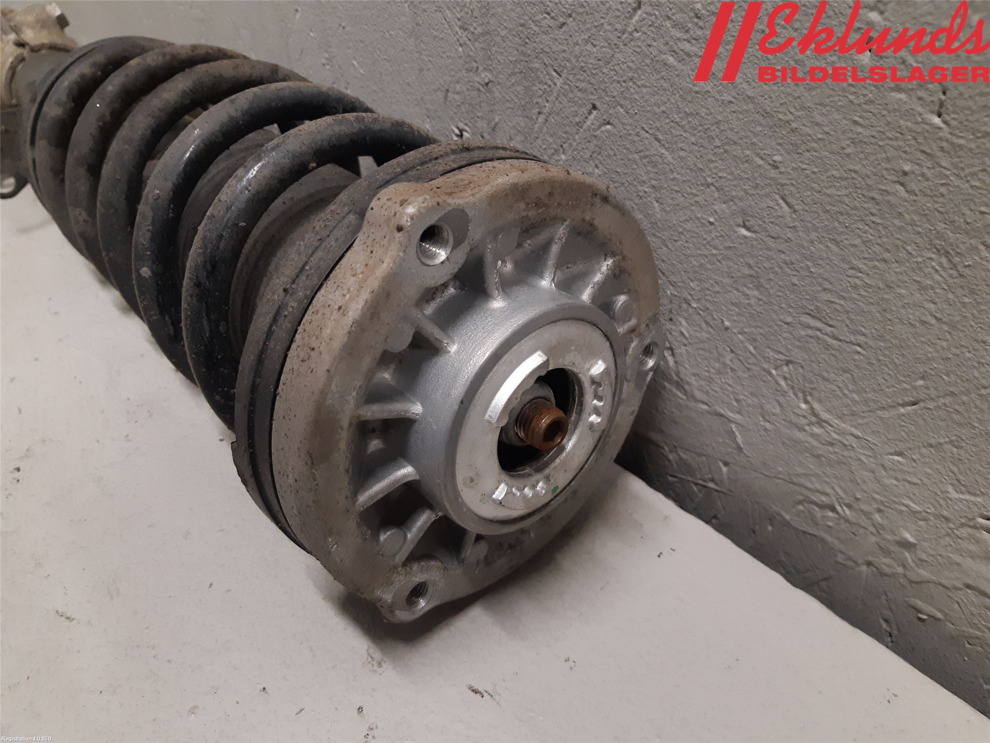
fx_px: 744
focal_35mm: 26
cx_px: 495
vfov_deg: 53.1
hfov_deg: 67.3
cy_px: 372
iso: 160
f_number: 1.7
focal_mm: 3.93
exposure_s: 1/50
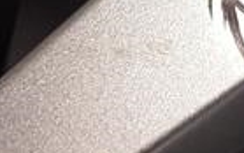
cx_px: 323
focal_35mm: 137
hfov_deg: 14.6
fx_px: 911
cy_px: -162
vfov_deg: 9.0
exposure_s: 1/50
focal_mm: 2.91
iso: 50
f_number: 1.9
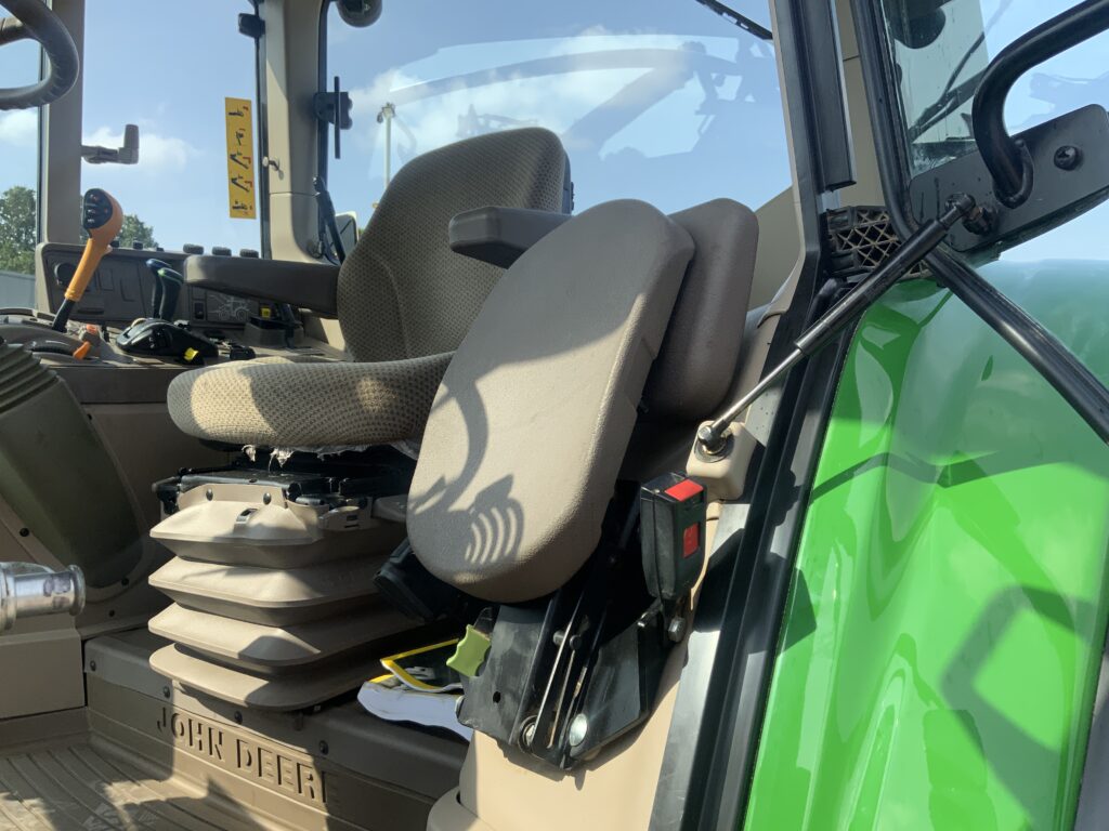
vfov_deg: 48.2
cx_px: 554
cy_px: 416
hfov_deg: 61.7
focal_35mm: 29
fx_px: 929
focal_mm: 3
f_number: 1.8
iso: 16
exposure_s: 1/759
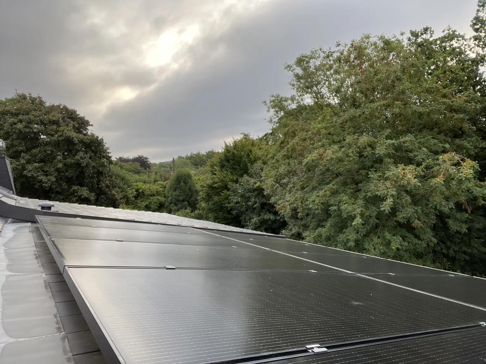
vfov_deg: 58.9
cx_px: 243
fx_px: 323
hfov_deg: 73.9
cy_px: 182
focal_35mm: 23
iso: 25
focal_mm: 2.71
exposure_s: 1/121
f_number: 2.2
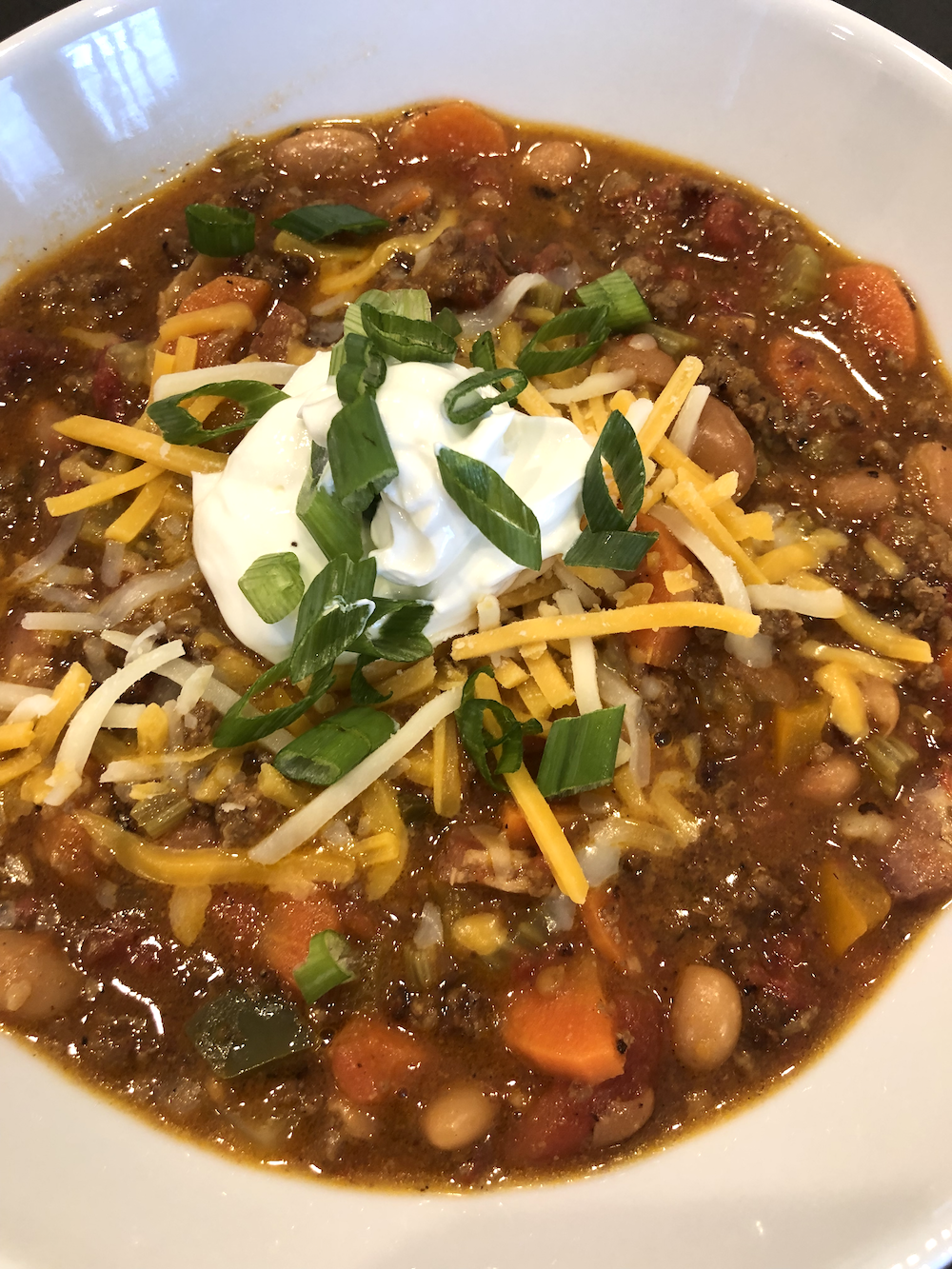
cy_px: 634
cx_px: 476
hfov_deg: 49.8
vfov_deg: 63.4
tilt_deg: -67.8
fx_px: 1027
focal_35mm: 28
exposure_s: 1/15
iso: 40
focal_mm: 4
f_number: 1.8
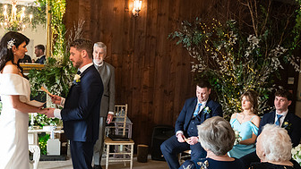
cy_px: 122
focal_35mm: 56
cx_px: 130
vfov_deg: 21.3
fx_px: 447
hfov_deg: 37.2
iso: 1250
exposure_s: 1/160
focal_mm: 31
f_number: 3.5
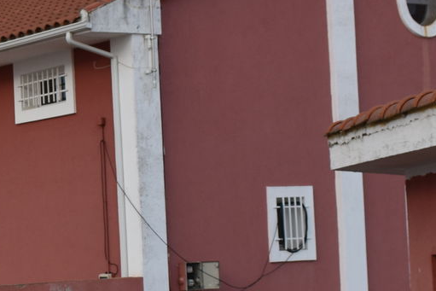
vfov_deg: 11.0
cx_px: -67
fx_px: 1502
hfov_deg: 16.0
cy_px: 223
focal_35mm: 124
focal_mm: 22
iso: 250
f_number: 5.6
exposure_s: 1/250
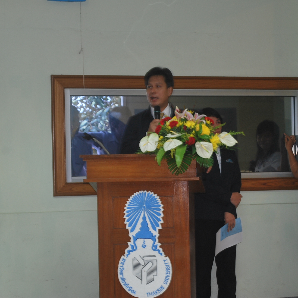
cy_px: 149
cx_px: 123
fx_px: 1029
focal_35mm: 106
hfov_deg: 16.5
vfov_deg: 16.5
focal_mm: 55
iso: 200
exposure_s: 1/10
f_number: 5.6
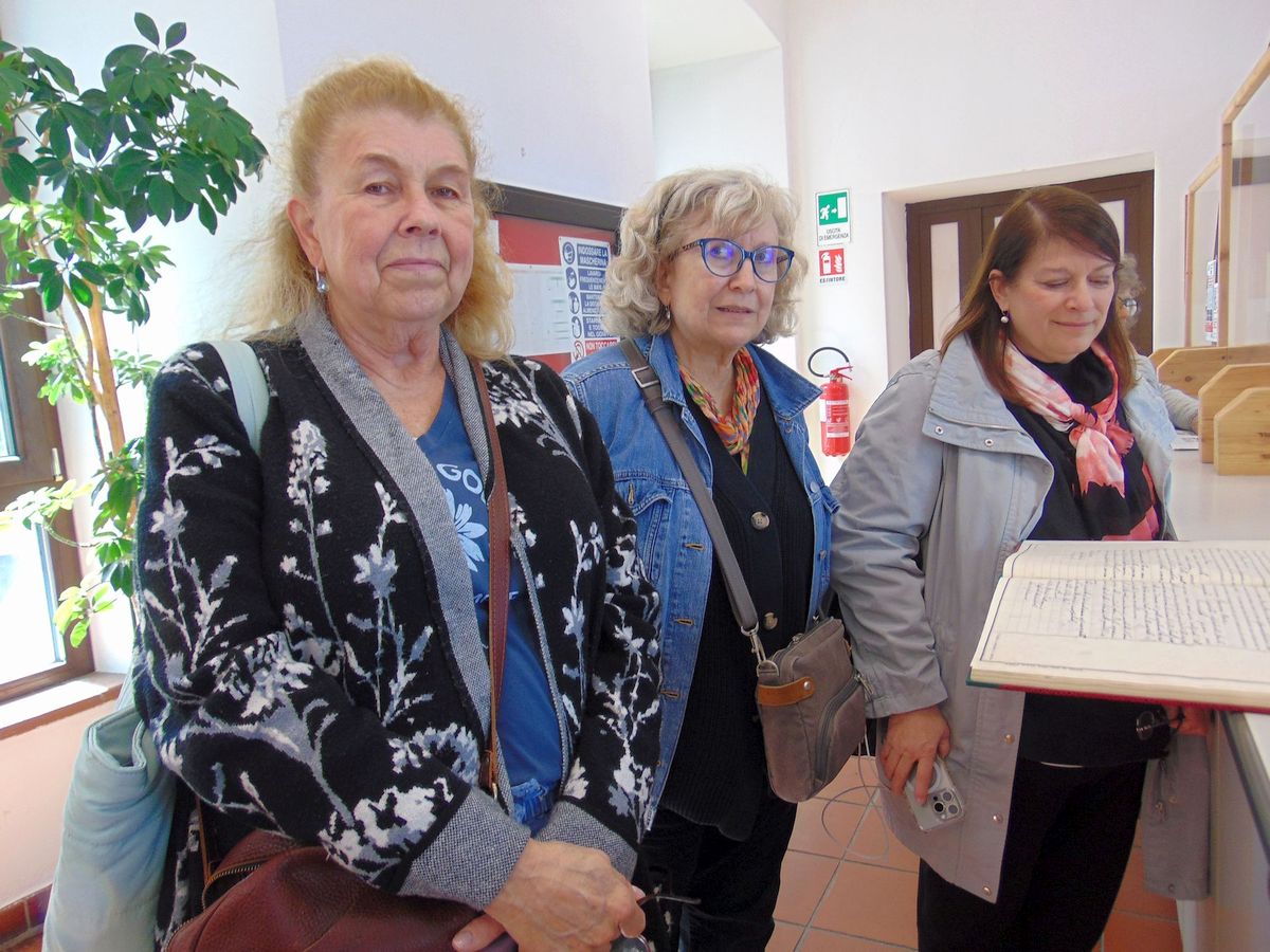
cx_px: 635
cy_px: 476
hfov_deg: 69.4
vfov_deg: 54.9
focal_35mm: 25
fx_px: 917
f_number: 3
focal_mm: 4.5
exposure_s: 1/30
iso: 80
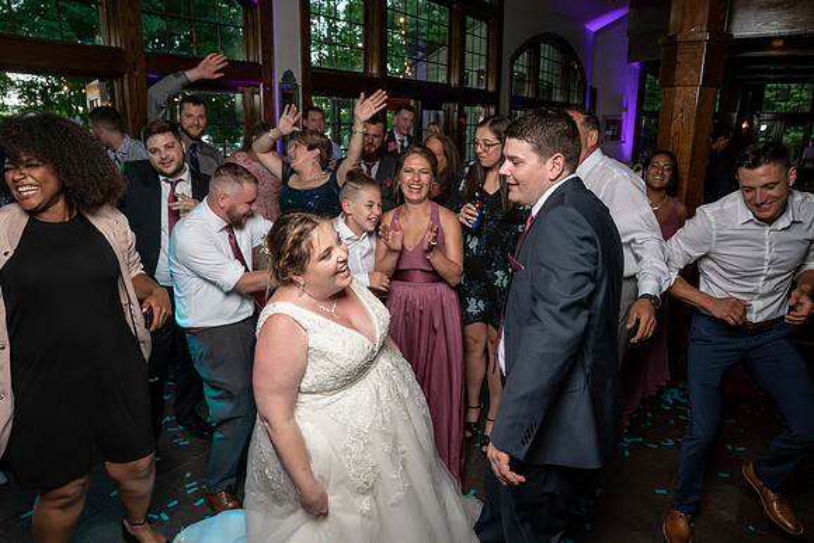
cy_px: 272
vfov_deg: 53.2
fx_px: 543
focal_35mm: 24
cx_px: 407
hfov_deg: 73.7
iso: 2000
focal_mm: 24
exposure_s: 1/200
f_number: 5.6
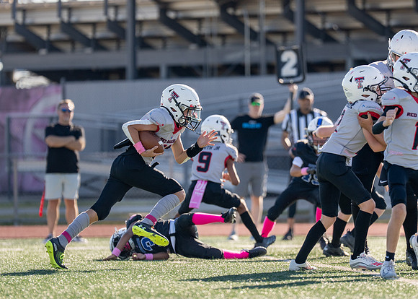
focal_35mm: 349
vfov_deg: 4.1
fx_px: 4145
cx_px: 224
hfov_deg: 5.8
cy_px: 139
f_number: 2.8
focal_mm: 200
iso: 160
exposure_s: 1/2500
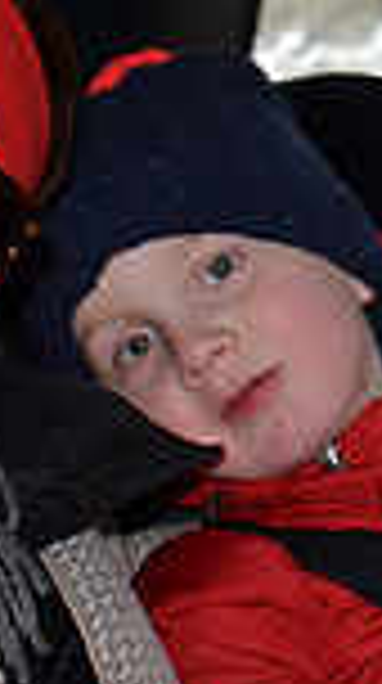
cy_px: 32
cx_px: 733
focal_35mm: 126
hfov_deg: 9.1
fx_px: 2279
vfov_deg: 16.7
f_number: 3.8
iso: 320
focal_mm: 21
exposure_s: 1/125
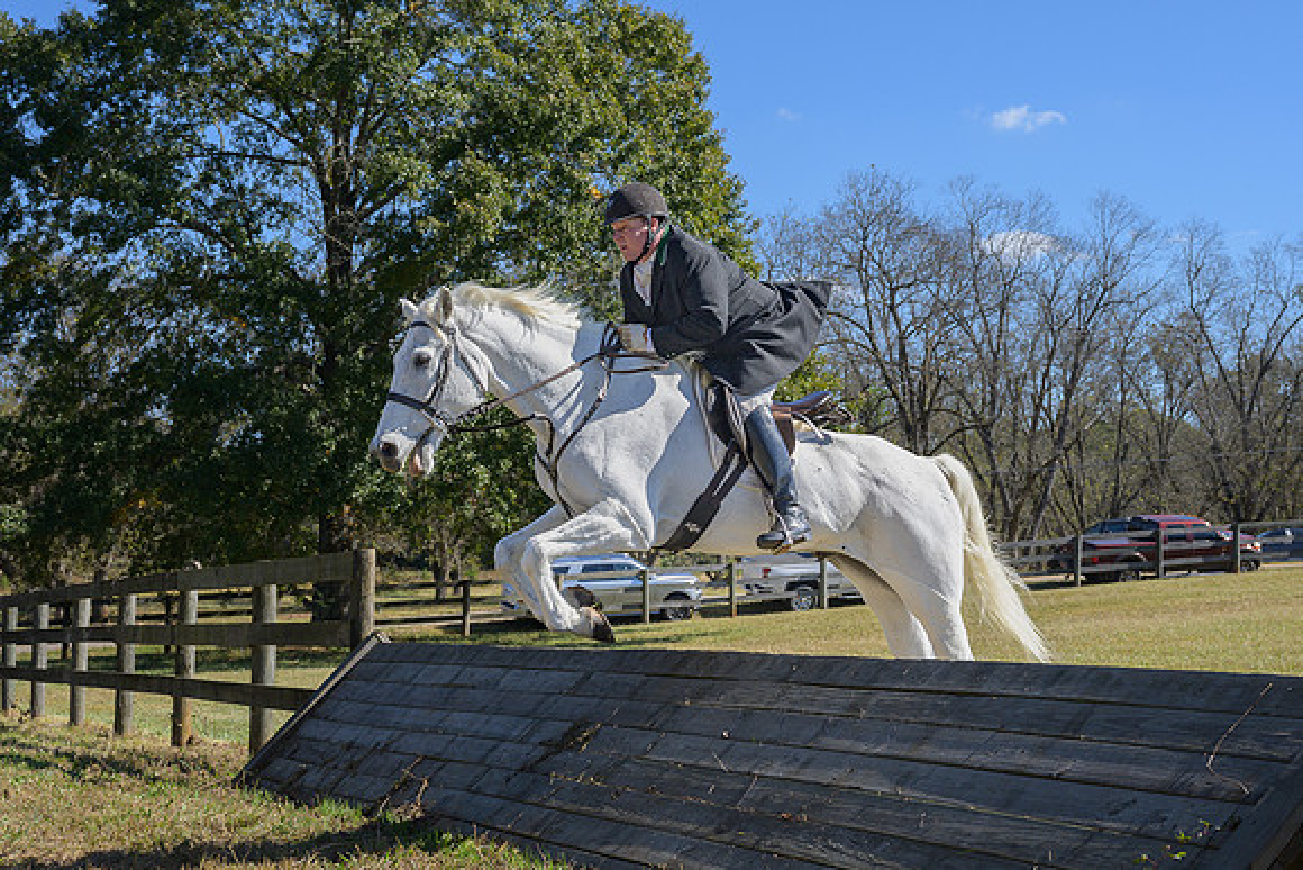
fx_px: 2123
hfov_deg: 34.1
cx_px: 751
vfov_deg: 23.1
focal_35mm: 59
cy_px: 415
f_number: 5.6
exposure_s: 1/800
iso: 200
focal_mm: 44
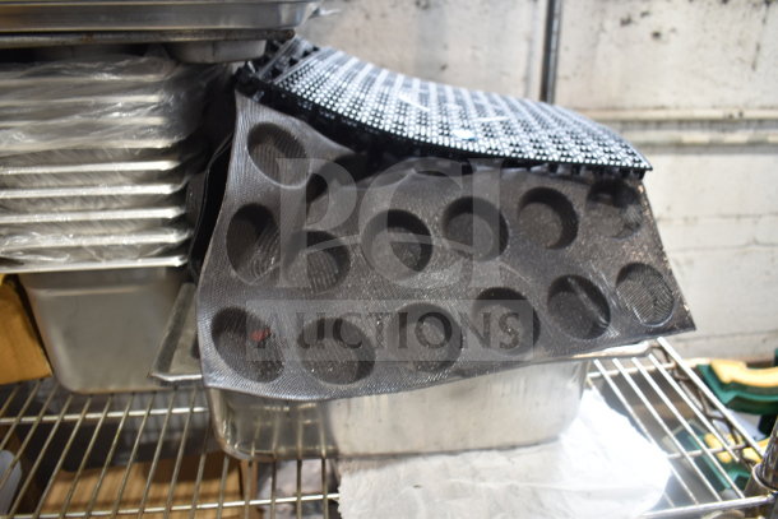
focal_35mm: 27
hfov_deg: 67.4
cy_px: 260
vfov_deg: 48.0
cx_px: 389
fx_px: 584
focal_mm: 18
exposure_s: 1/30
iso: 360
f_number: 3.5
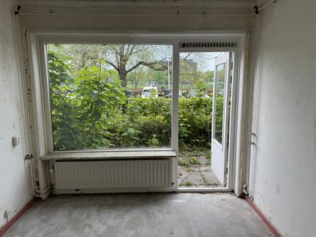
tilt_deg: -8.0
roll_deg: +1.3
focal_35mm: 24
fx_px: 219
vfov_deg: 56.8
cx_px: 158
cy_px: 118
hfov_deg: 71.6
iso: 80
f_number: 1.78
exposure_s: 1/572
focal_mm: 6.76
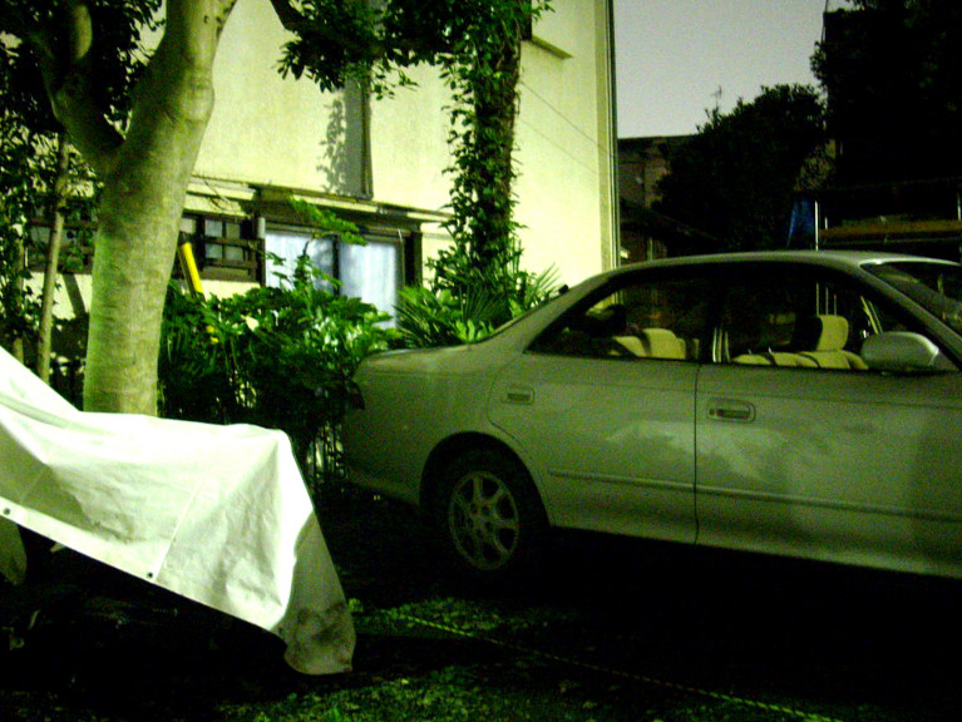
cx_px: 504
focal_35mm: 41
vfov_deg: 35.2
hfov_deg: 45.7
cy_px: 348
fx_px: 1140
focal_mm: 6.2
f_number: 2.8
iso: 400
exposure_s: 4
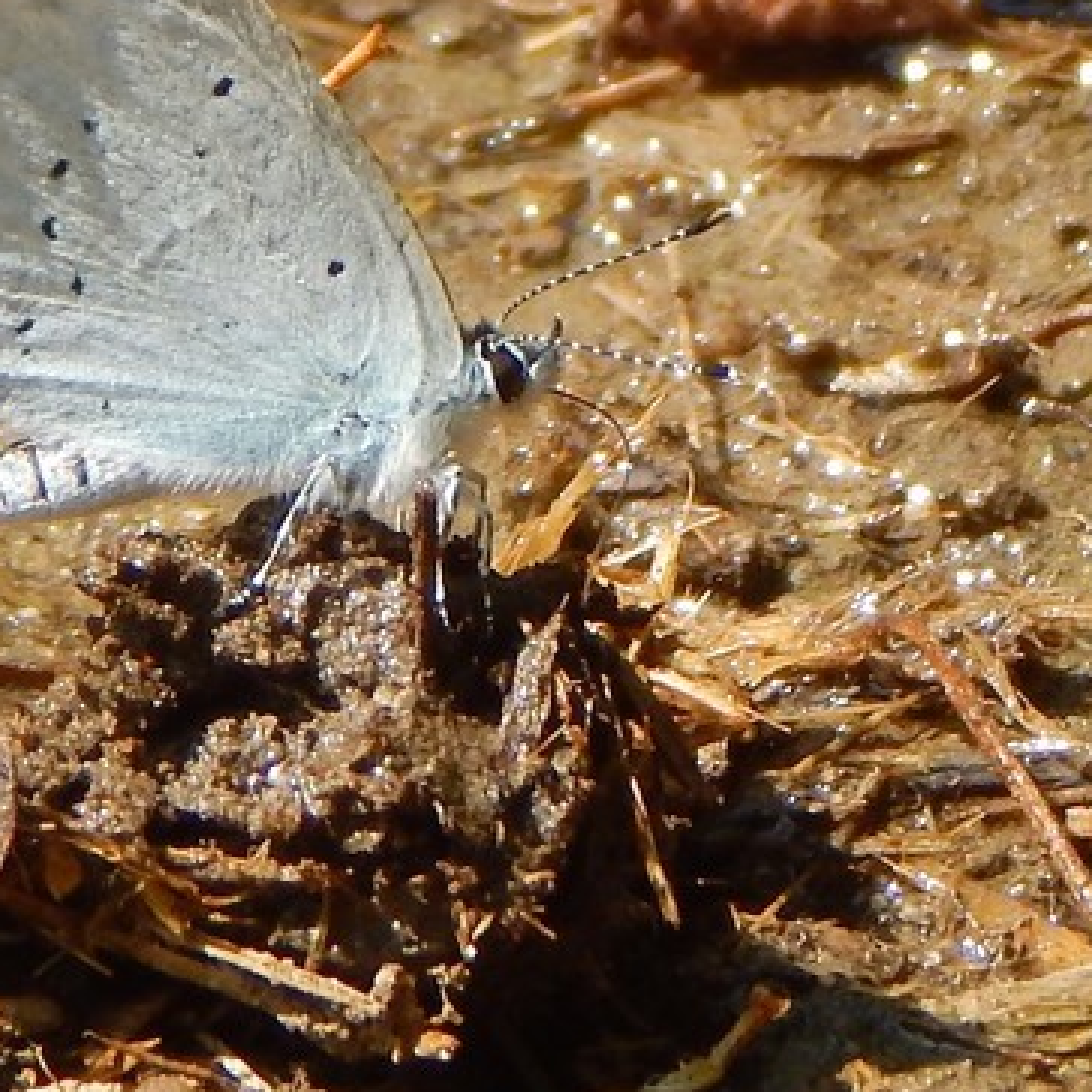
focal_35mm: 519
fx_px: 18523
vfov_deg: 3.4
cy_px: 159
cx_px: 194
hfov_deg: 3.4
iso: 125
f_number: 5.6
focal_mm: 44.9
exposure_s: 1/320
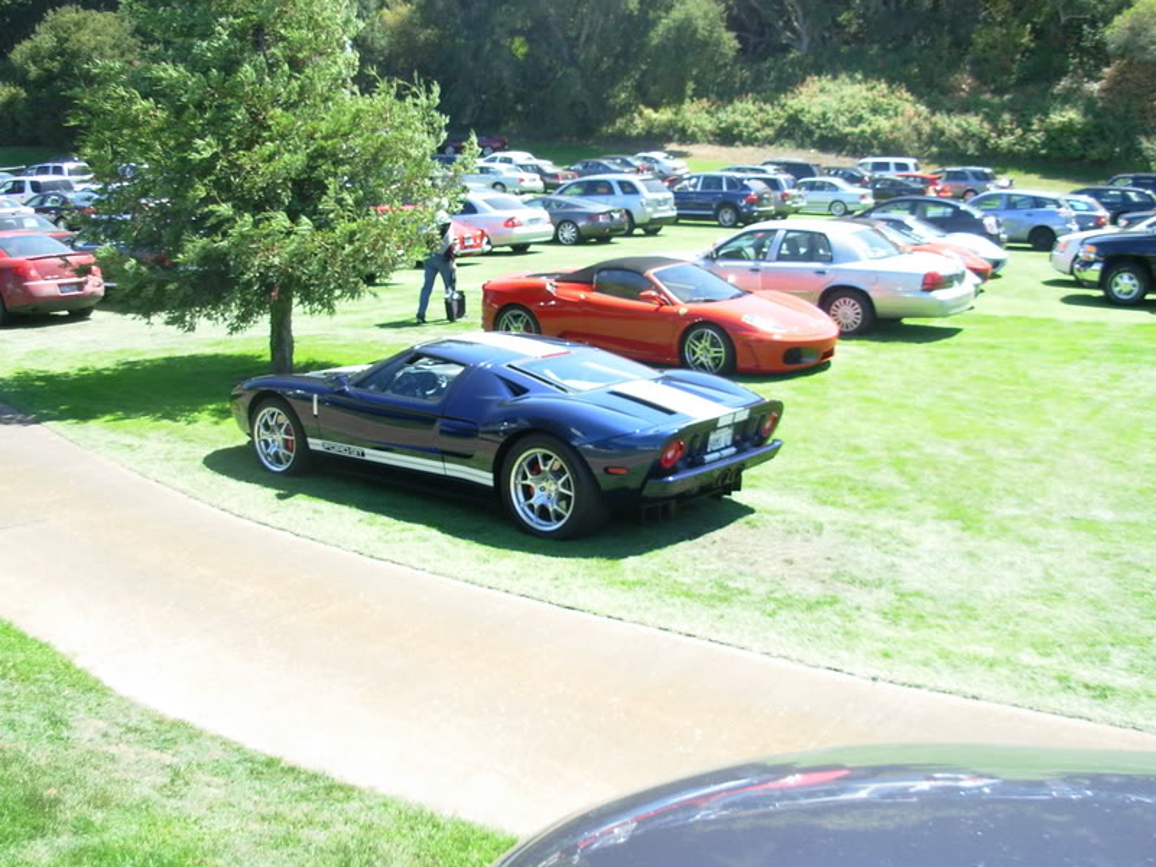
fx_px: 1269
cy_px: 434
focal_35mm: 38
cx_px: 578
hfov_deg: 49.0
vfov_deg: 37.7
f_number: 2.9
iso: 50
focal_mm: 6.3
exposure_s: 1/235
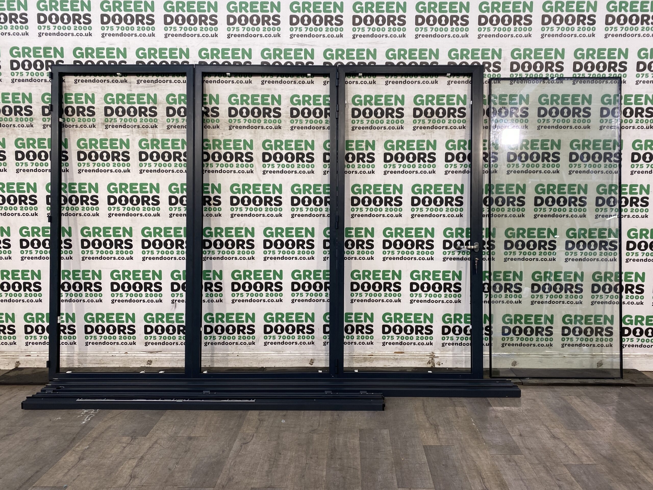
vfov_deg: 53.1
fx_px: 490
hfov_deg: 67.3
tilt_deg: -5.7
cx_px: 326
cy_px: 245
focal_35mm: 26
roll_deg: -0.4
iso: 50
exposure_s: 1/100
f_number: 1.8
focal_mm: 4.25
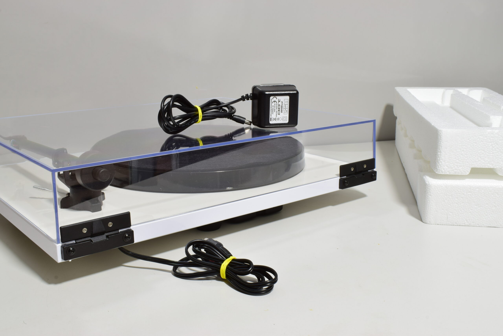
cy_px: 168
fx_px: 545
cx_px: 252
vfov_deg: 34.2
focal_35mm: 39
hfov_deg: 49.6
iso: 100
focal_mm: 26
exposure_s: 2
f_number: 25
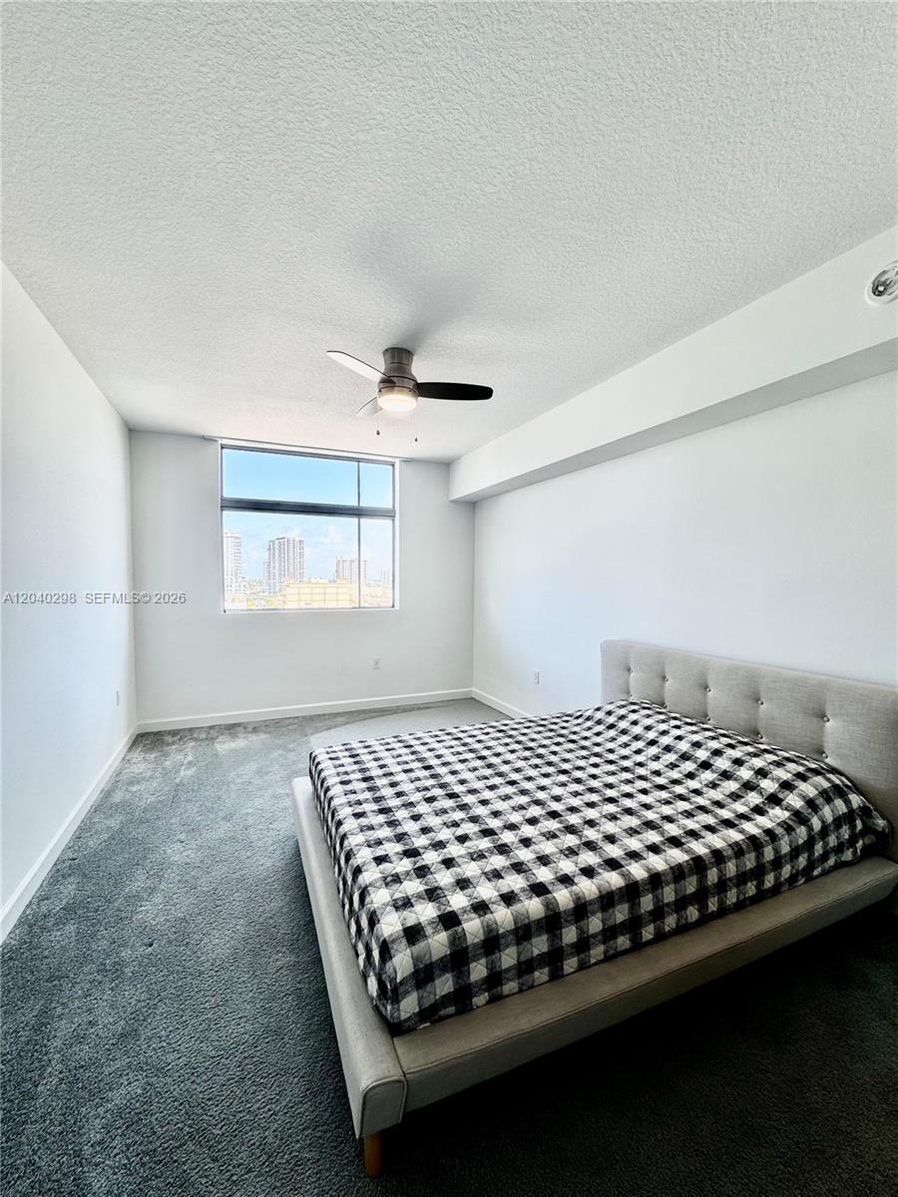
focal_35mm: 14
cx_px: 449
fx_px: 484
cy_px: 598
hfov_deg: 85.7
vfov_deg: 102.1
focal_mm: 2.22
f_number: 2.2
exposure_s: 1/148
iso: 40
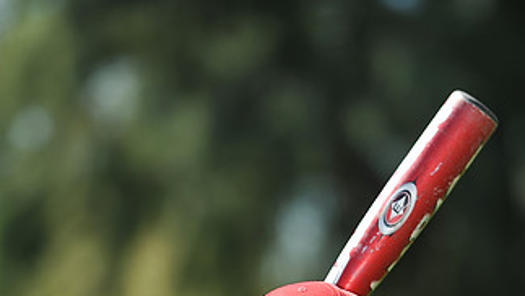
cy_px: 457
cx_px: 299
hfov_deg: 7.0
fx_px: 4317
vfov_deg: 3.9
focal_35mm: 310
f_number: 4.5
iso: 200
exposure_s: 1/800
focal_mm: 165
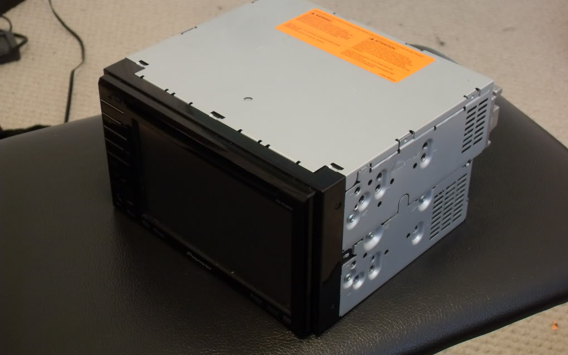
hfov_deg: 32.5
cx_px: 285
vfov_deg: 20.6
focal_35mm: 63
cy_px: 155
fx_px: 975
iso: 200
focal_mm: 10.1
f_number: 3.7
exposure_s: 1/4
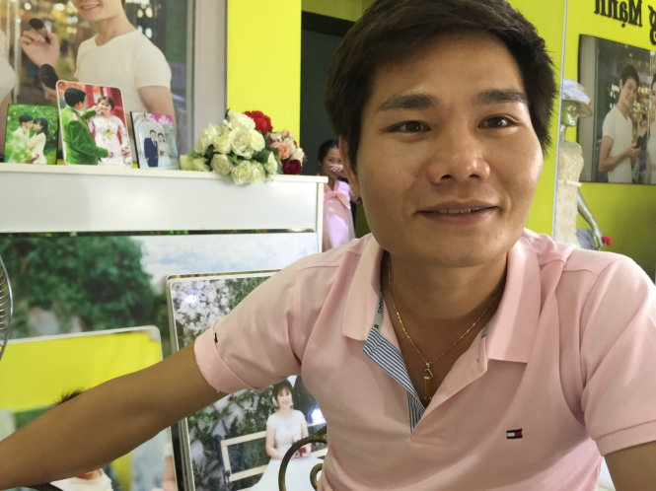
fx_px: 549
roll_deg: -1.7
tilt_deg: -4.7
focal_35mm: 29
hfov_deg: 61.7
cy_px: 246
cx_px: 328
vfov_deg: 48.2
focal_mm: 4.15
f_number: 2.2
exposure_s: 1/10
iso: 100
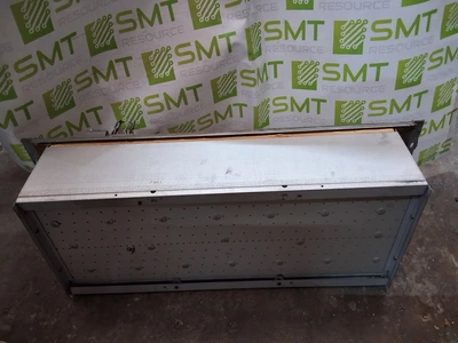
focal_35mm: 28
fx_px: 370
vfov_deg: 49.7
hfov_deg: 63.4
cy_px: 172
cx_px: 229
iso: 200
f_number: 1.9
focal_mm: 2.91
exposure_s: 1/24
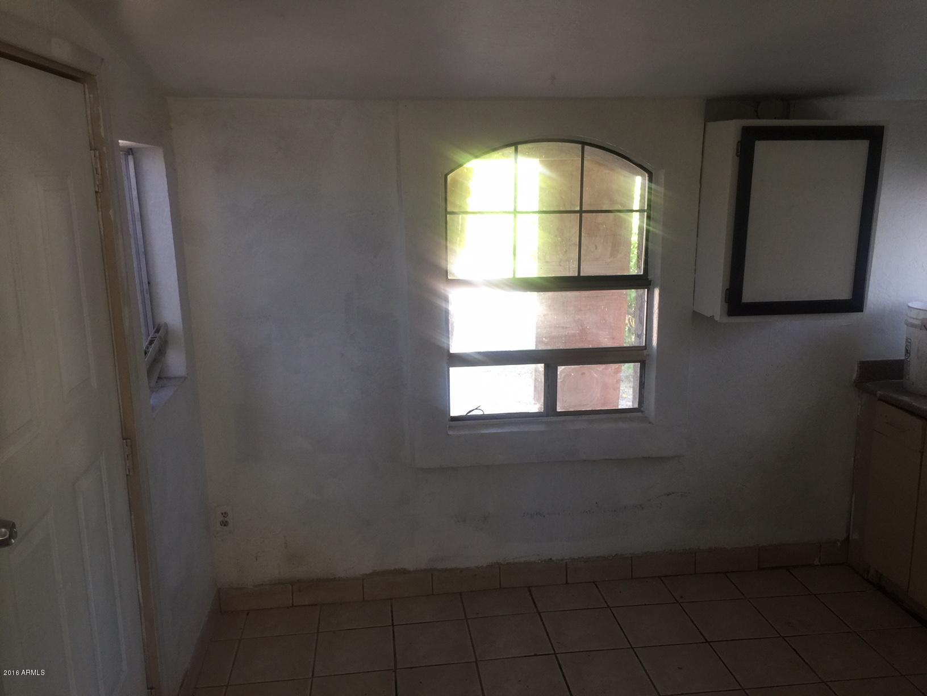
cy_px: 348
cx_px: 464
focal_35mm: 29
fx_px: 777
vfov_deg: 48.2
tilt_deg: -12.1
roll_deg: +0.1
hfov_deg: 61.7
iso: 50
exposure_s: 1/33
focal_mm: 4.15
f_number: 2.2
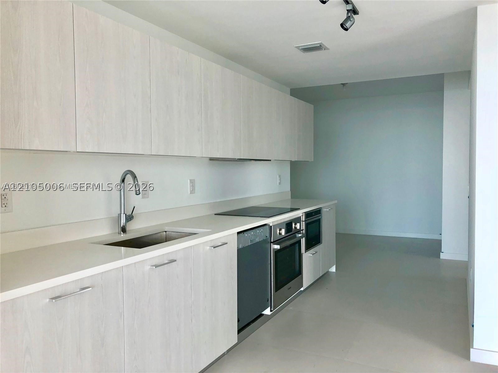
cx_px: 249
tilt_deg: -3.3
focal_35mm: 28
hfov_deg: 63.4
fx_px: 403
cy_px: 186
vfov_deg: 49.7
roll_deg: +0.8
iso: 50
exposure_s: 1/120
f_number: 1.8
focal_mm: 4
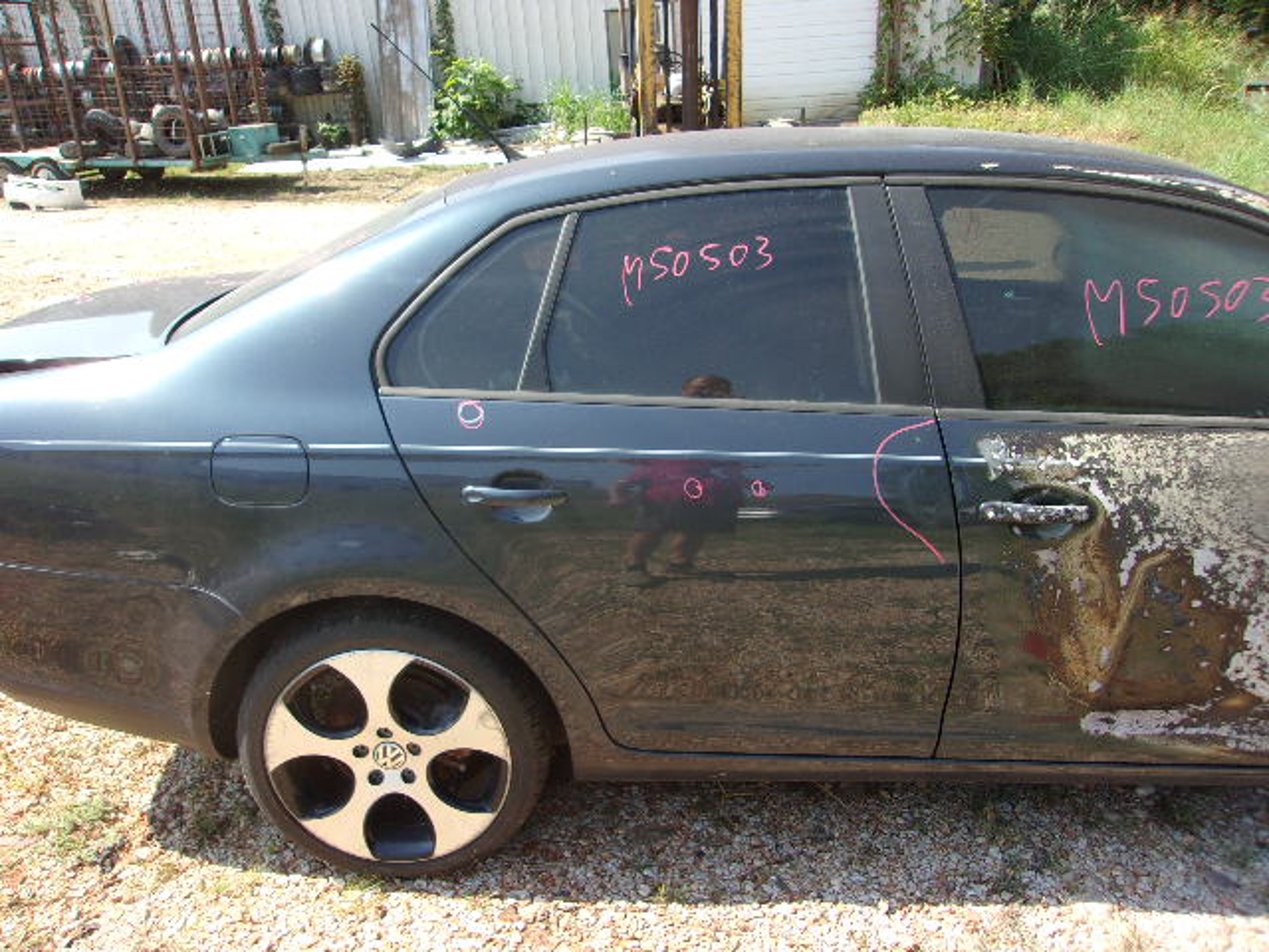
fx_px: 990
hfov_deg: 65.3
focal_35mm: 27
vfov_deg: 51.4
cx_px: 634
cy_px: 476
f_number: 3
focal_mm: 4.9
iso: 80
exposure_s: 1/340
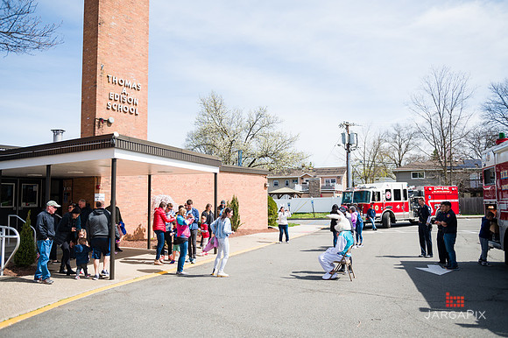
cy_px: 169
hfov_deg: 60.3
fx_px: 437
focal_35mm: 31
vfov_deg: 42.3
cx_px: 254
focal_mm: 31
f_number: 4
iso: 200
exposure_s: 1/3200
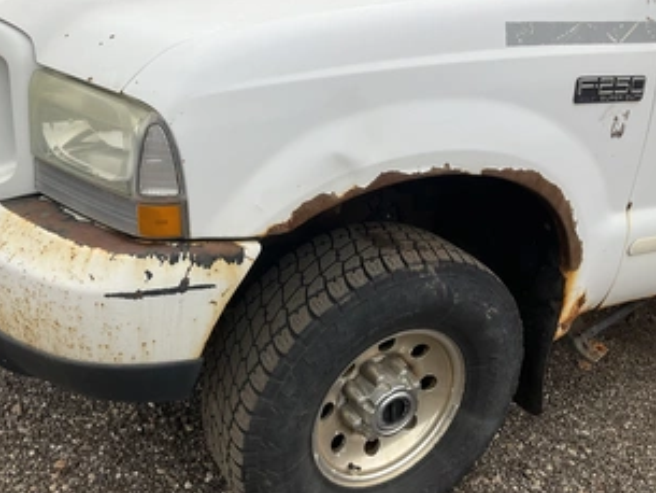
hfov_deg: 48.9
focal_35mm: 38
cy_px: 224
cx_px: 297
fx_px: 720
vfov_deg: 37.7
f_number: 1.8
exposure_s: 1/465
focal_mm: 3
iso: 25
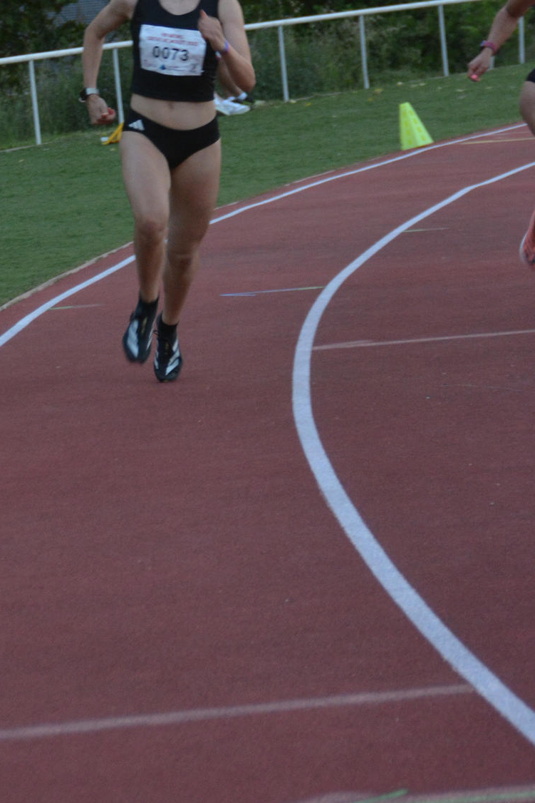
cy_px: 127
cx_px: 102
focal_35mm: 180
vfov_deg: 11.4
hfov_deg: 7.6
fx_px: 4011
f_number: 5.3
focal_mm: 66
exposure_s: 1/250
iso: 1600
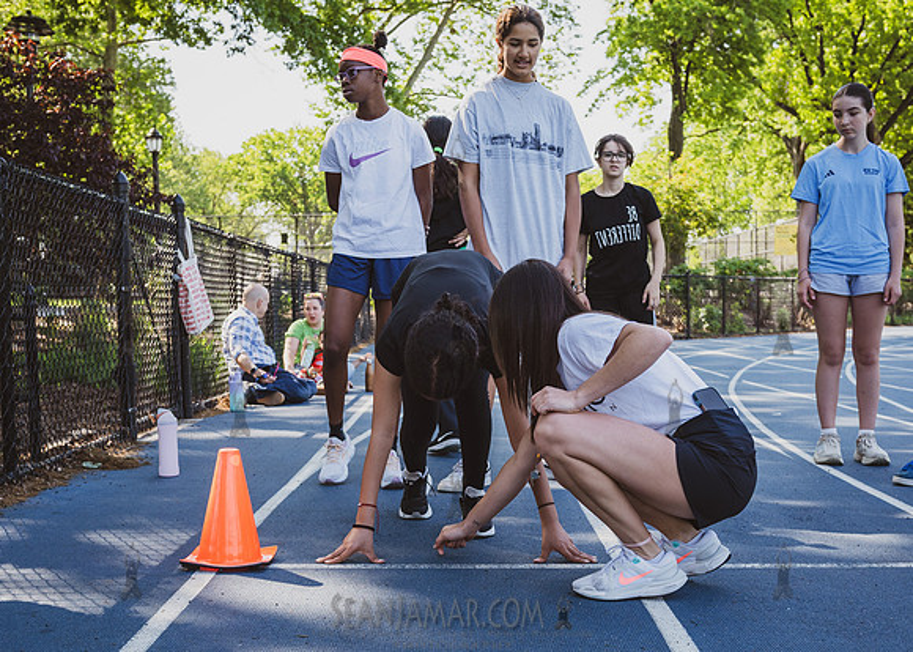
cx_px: 467
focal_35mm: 48
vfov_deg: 29.1
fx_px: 1249
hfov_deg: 40.1
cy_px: 400
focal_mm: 36
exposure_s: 1/500
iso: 400
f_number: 4.5
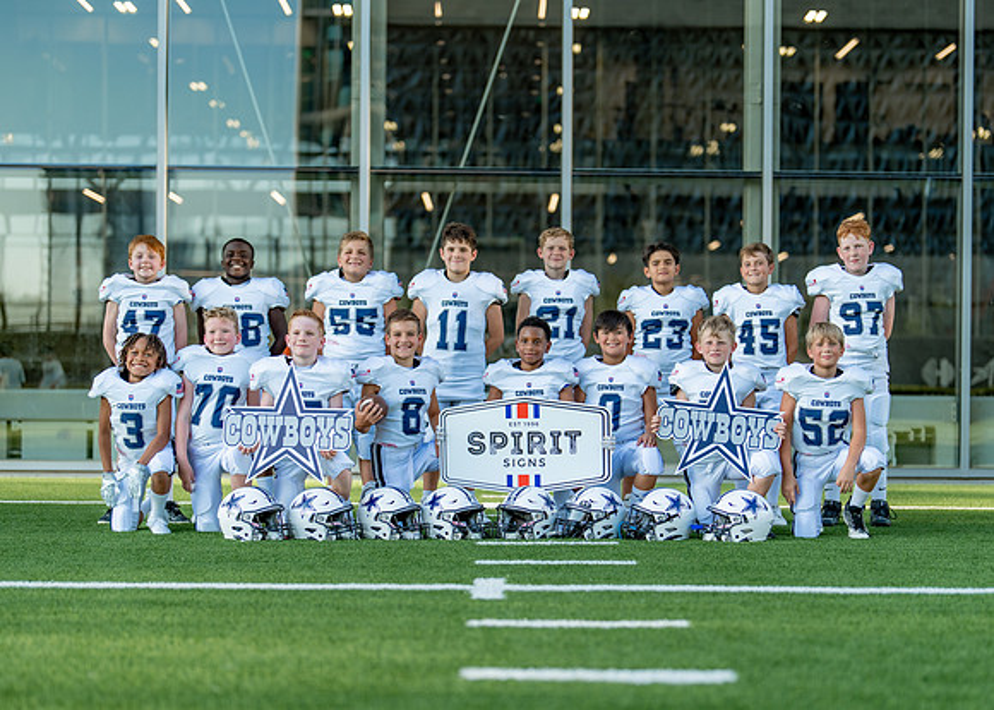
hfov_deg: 30.8
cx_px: 528
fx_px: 1802
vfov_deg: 22.2
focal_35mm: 64
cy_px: 417
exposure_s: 1/1600
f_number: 1.2
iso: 100
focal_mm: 50
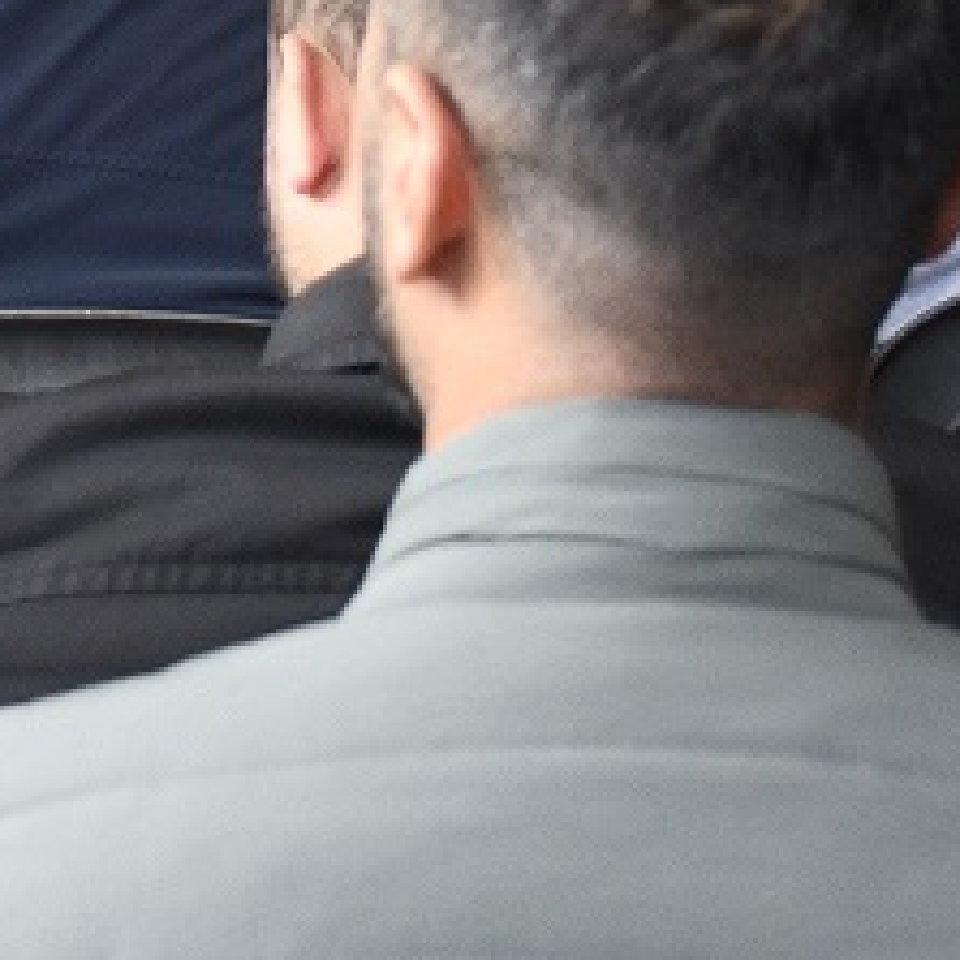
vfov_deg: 6.7
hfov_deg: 6.8
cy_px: -680
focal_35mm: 255
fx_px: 8001
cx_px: -168
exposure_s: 1/250
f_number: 4
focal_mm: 32
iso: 800
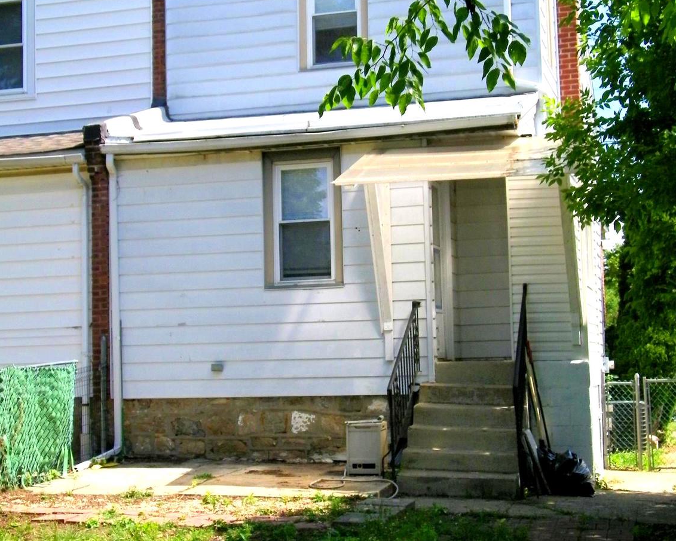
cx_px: 341
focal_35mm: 57
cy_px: 231
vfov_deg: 26.7
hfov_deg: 33.0
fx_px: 1140
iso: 100
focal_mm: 7.7
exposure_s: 1/250
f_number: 7.8
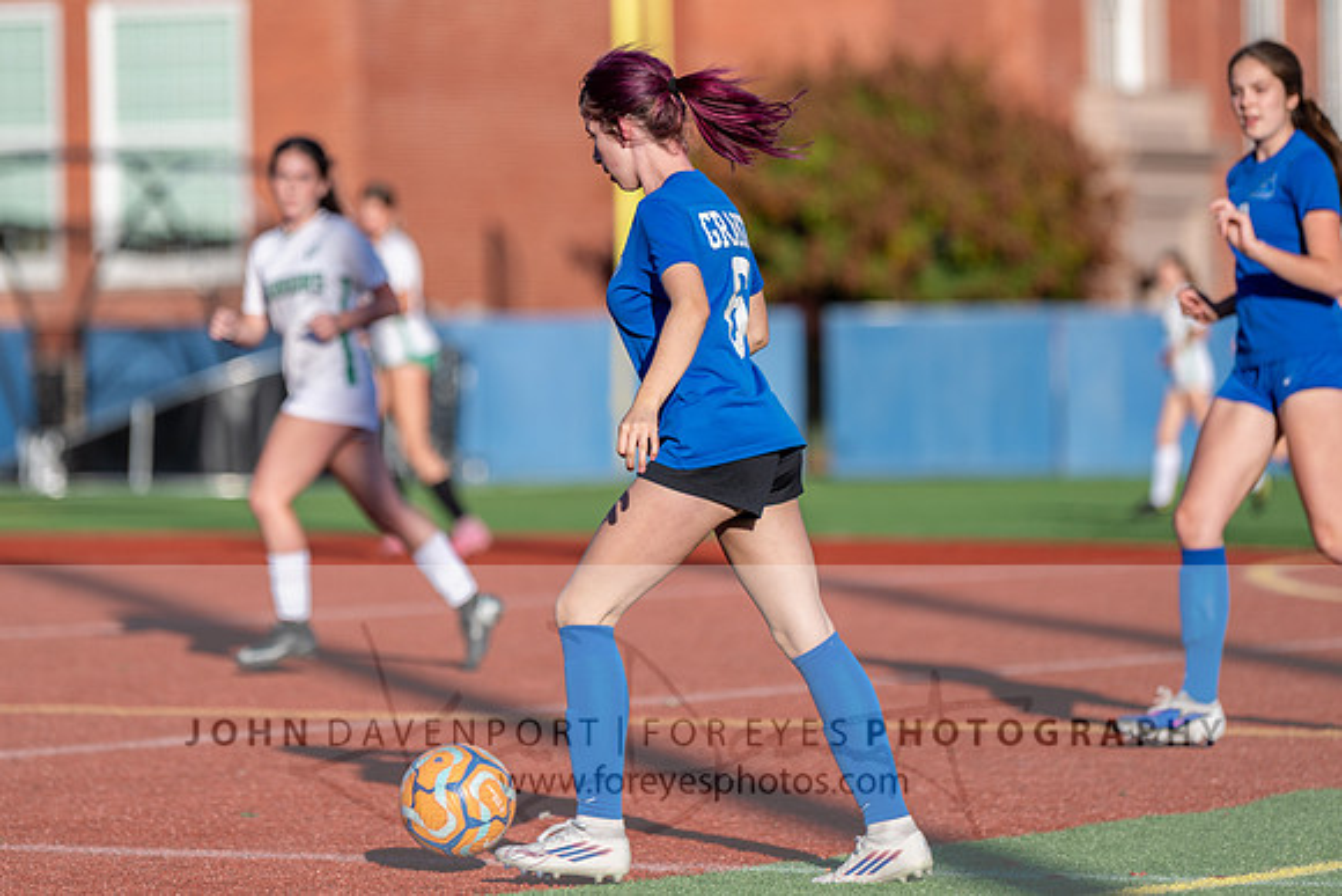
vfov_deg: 5.7
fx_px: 8929
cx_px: 637
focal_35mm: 239
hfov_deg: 8.6
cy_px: 283
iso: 64
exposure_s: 1/1000
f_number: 2.8
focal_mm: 175
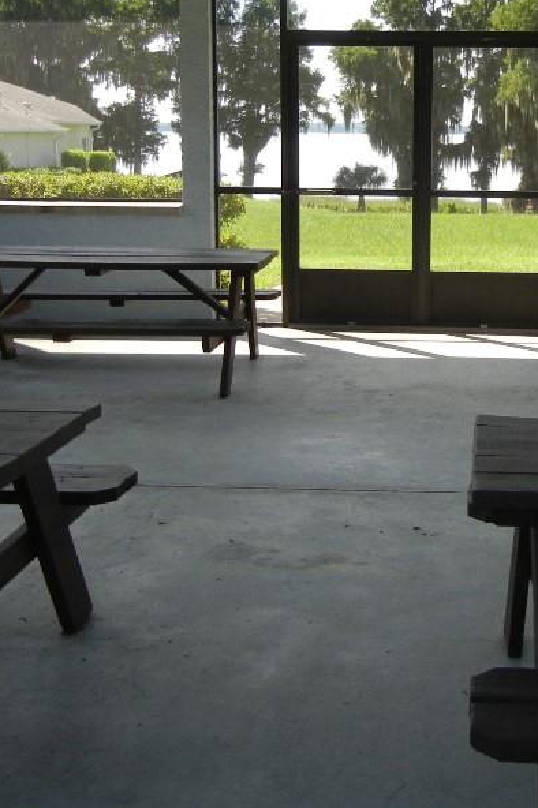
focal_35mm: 54
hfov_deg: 24.6
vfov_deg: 36.6
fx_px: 1212
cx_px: 433
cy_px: 296
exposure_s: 1/436
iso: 160
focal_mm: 5.4
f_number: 3.5
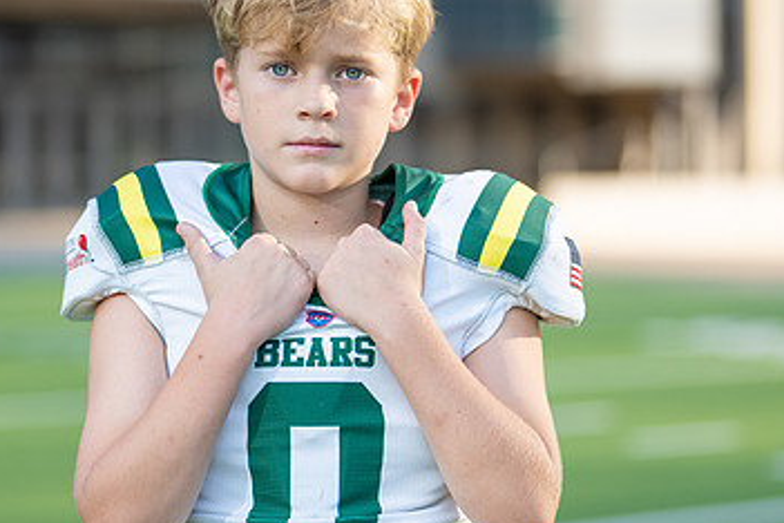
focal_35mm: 109
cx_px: 324
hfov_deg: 18.7
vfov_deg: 12.6
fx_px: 2374
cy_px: 256
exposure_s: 1/4000
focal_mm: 50
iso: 100
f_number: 1.2
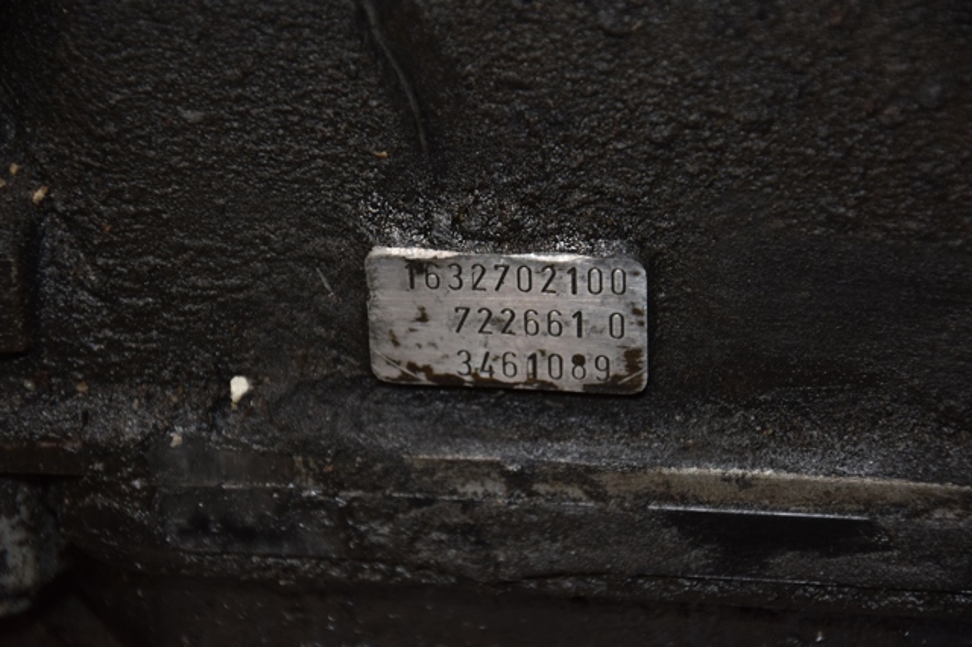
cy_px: 324
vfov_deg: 8.7
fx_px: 4250
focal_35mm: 158
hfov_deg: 13.0
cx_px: 486
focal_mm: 105
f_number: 5.6
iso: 800
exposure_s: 1/60
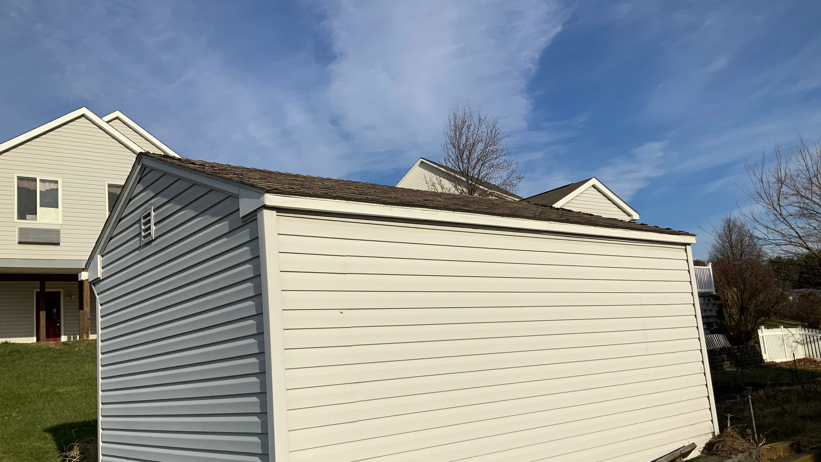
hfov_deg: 61.0
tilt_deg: +9.8
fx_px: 697
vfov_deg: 36.6
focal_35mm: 32
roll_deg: +5.6
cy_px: 253
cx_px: 414
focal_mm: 3
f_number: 1.8
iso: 20
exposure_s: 1/4785
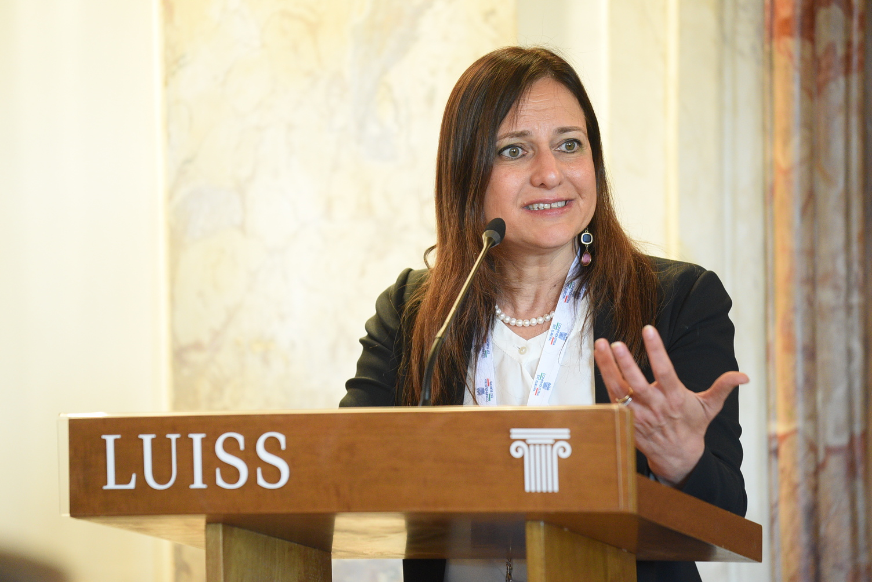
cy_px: 291
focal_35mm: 165
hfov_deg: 12.4
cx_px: 436
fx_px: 3998
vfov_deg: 8.3
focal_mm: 165
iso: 4000
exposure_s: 1/200
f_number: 4
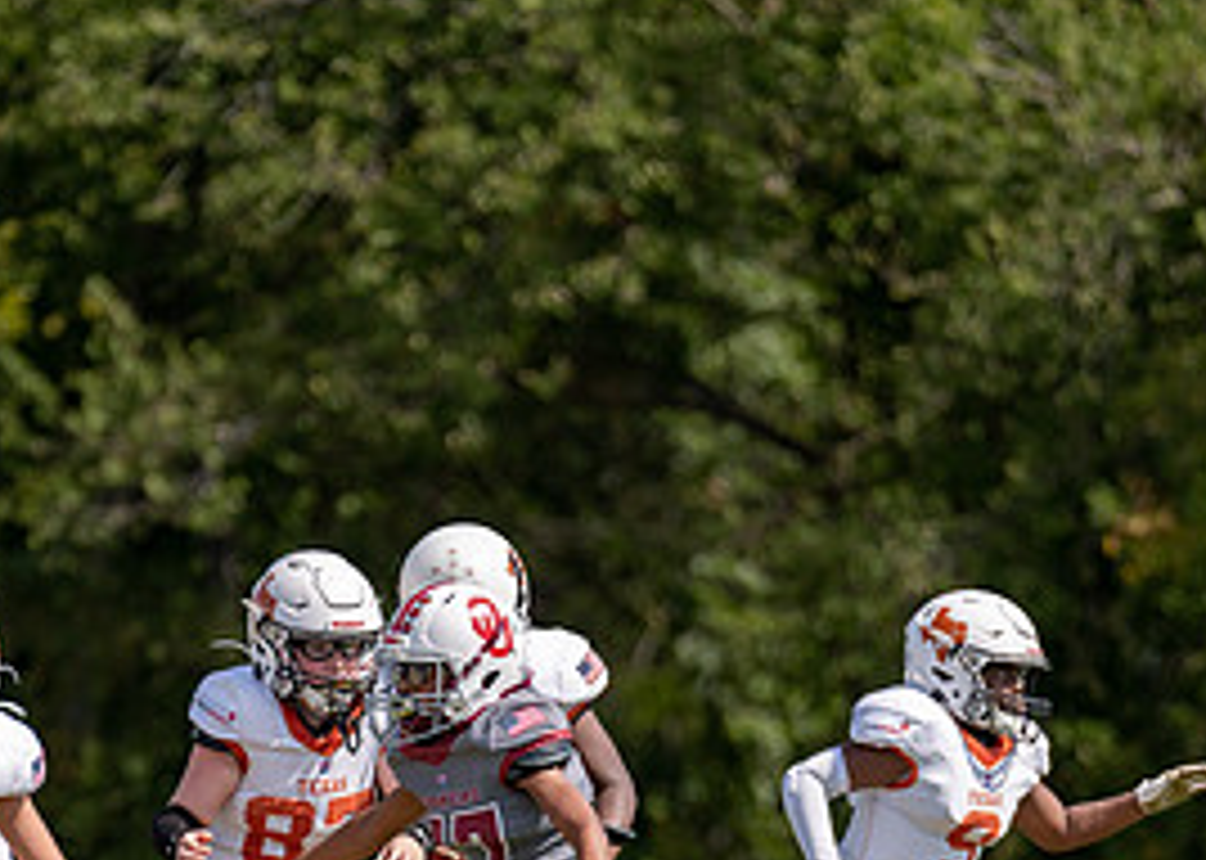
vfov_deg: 3.2
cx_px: 450
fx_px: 15538
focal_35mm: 454
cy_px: 905
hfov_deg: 4.4
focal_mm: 200
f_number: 2.8
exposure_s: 1/3200
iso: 125
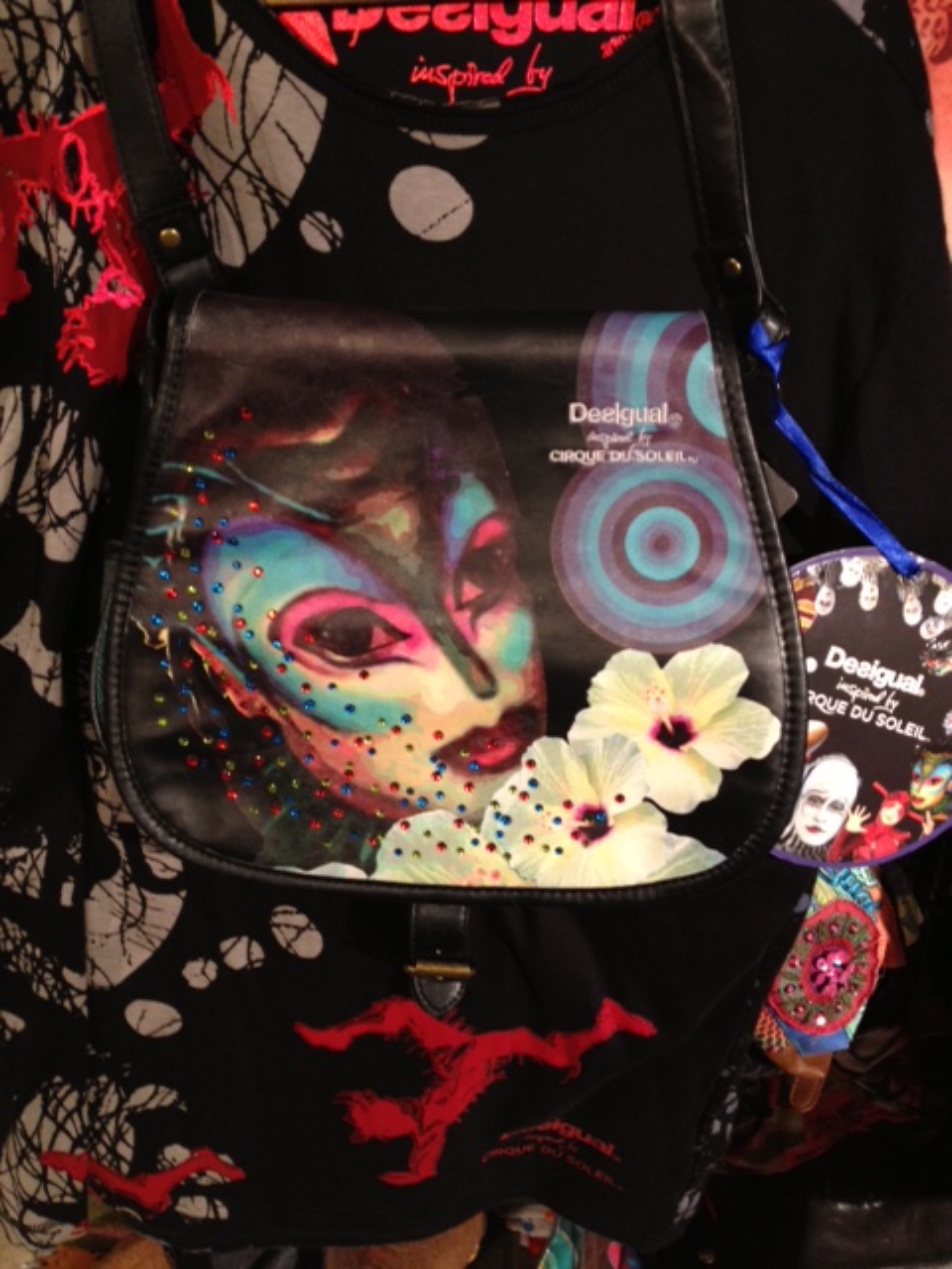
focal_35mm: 35
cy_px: 634
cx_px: 476
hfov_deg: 40.7
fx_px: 1283
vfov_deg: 52.6
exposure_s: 1/20
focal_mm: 4.28
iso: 160
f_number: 2.4
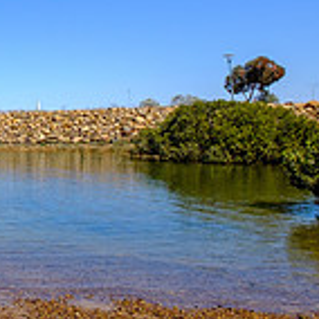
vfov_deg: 32.6
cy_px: 113
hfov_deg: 22.6
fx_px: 542
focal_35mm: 52
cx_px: -225
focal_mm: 10
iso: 200
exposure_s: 1/550
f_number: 8
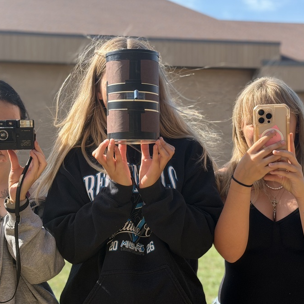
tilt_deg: -2.5
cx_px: 148
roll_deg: +0.5
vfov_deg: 26.5
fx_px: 646
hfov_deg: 26.5
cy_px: 167
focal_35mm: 65
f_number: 1.78
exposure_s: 1/1285
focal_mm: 6.76
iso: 64
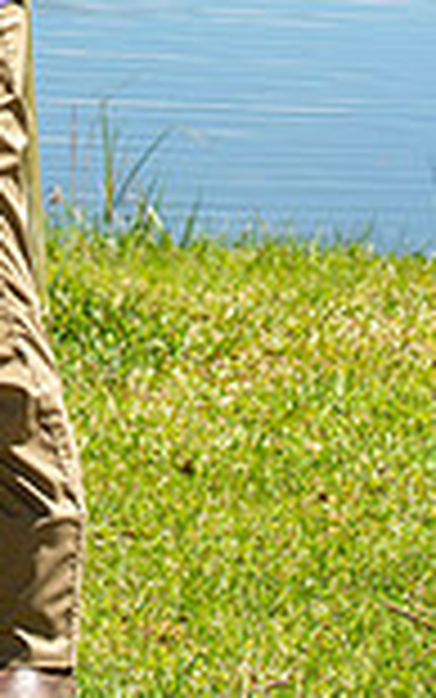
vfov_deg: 7.8
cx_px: -337
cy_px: -117
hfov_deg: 4.9
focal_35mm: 266
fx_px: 5052
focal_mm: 70
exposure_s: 1/250
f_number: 5.6
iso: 50
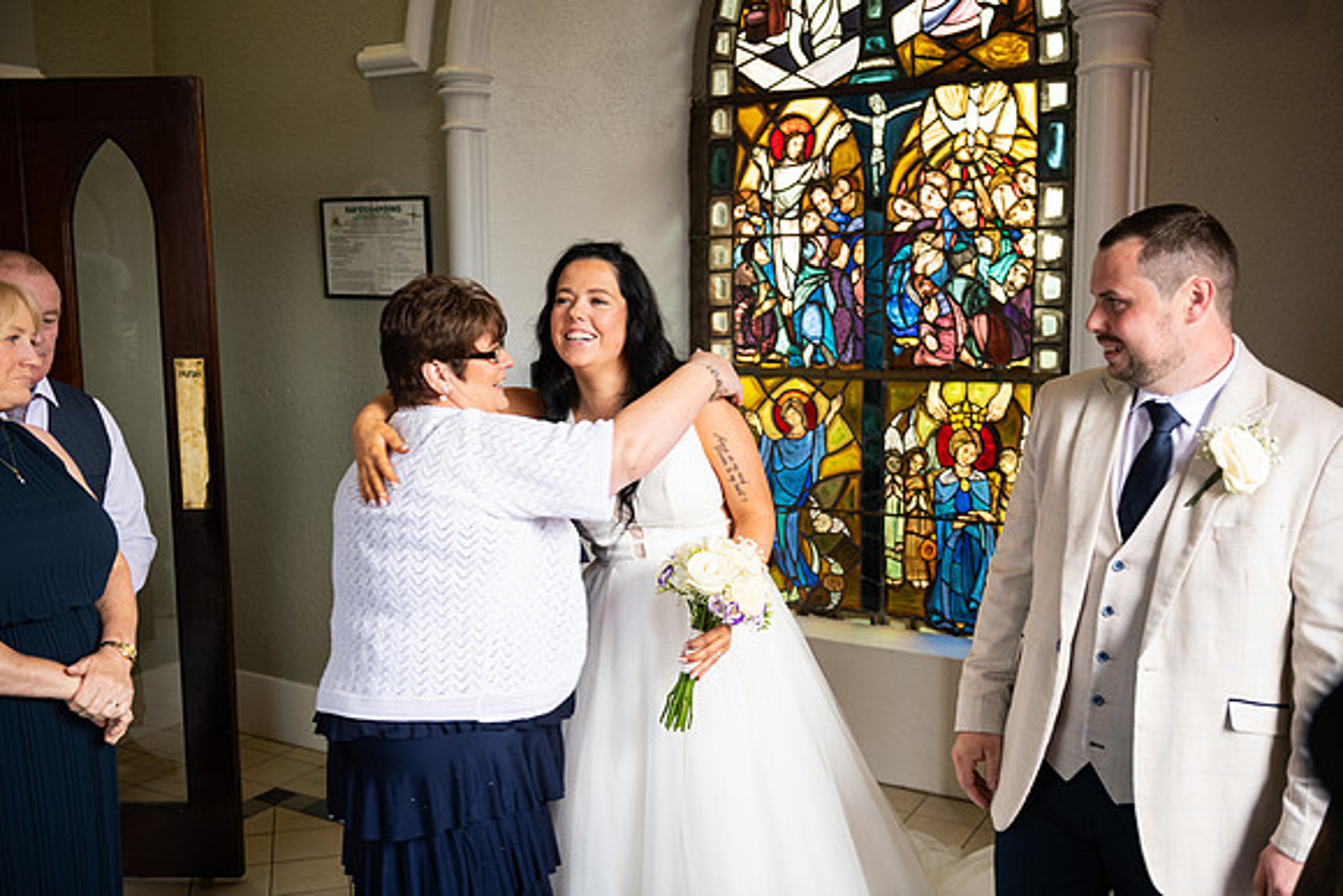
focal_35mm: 35
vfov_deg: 37.9
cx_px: 672
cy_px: 448
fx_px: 1306
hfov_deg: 54.4
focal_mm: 35
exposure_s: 1/160
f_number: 3.5
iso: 640
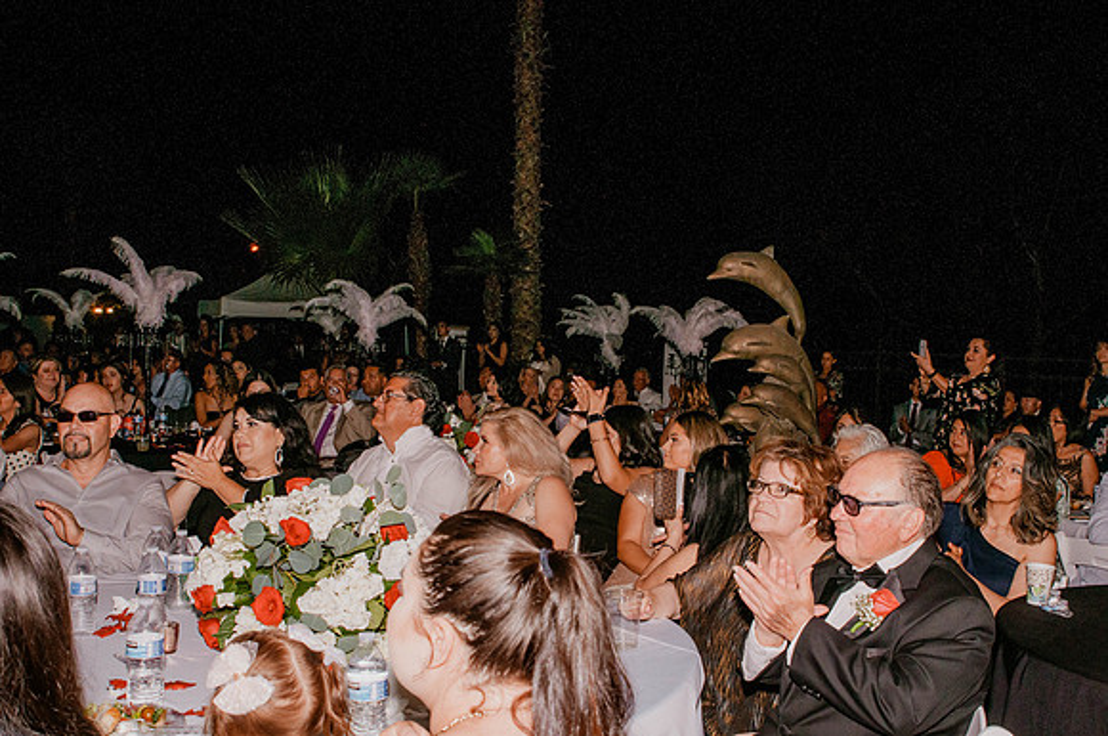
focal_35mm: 36
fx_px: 1106
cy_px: 368
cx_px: 554
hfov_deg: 53.2
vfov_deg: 36.8
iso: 200
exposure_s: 1/250
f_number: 8
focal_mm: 24
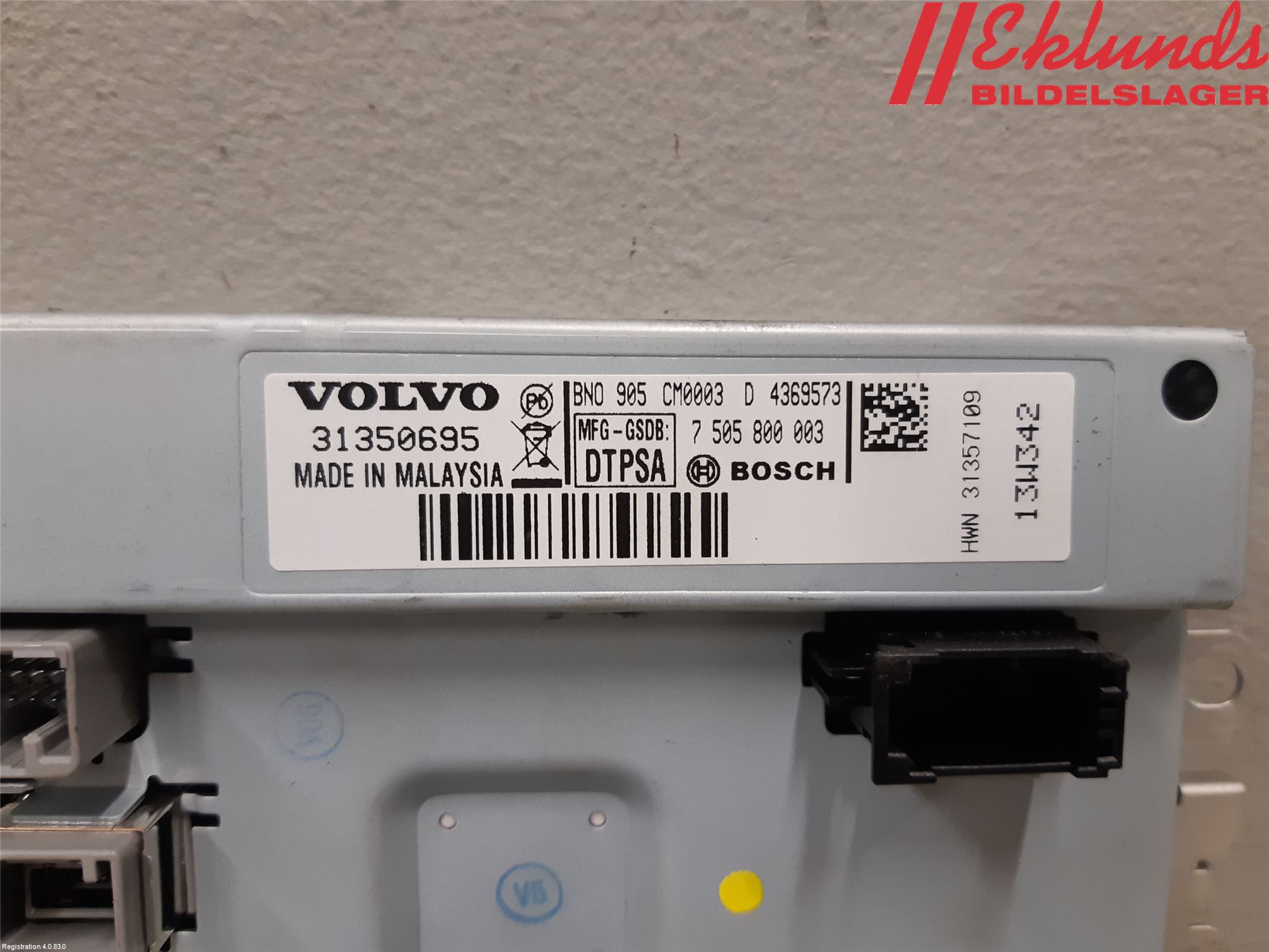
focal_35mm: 26
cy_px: 476
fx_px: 953
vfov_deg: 53.1
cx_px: 634
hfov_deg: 67.3
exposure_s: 1/50
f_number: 1.7
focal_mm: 3.93
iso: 125
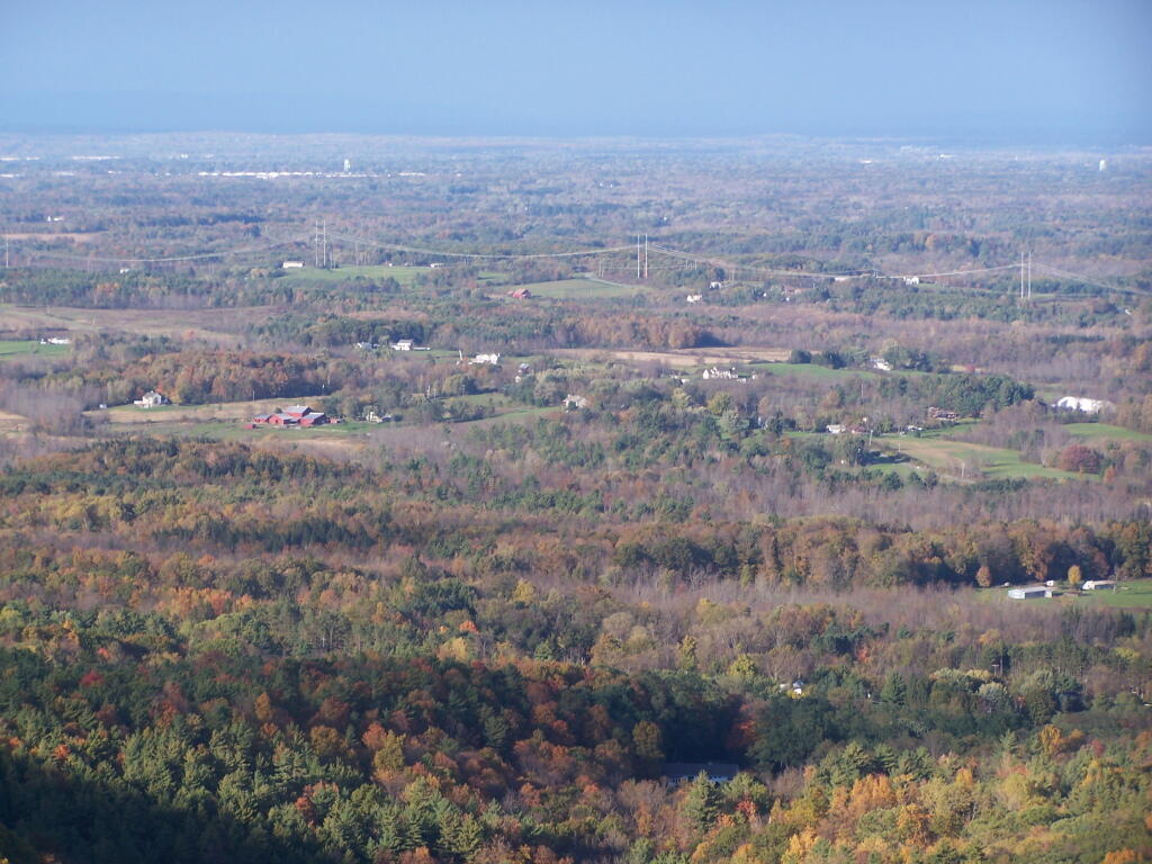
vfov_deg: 11.6
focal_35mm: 128
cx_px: 576
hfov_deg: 15.4
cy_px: 432
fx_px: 4260
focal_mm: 21.2
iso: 80
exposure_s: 1/640
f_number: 3.2
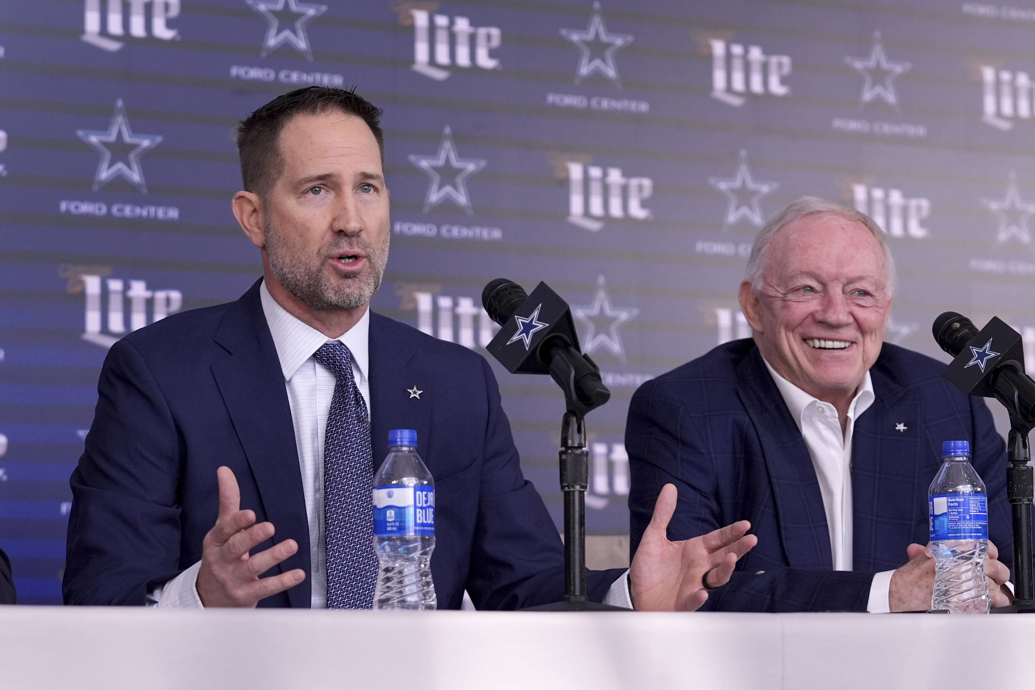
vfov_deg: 11.7
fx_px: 3363
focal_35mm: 117
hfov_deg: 17.5
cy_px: 345
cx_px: 518
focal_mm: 78
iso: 1600
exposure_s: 1/2500
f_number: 3.5
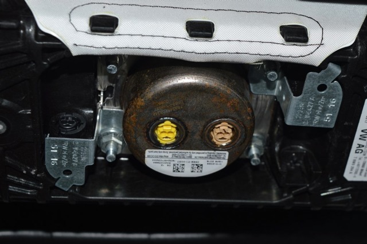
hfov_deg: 29.9
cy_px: 122
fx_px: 687
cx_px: 184
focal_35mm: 68
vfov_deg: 20.1
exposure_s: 1/60
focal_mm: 45
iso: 100
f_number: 8
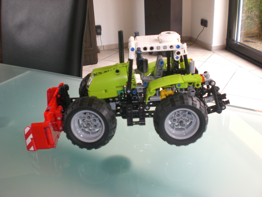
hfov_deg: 49.0
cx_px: 131
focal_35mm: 38
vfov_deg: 37.7
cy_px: 98
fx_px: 288
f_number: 3.1
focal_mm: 6.3
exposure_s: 1/80
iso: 100
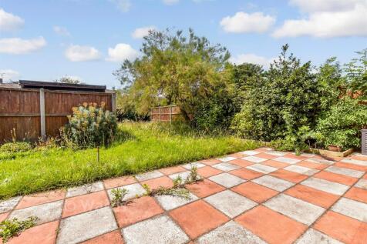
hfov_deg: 100.4
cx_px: 184
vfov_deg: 77.3
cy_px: 122
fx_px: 153
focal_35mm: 15
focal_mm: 10
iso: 160
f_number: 8
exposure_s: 1/160
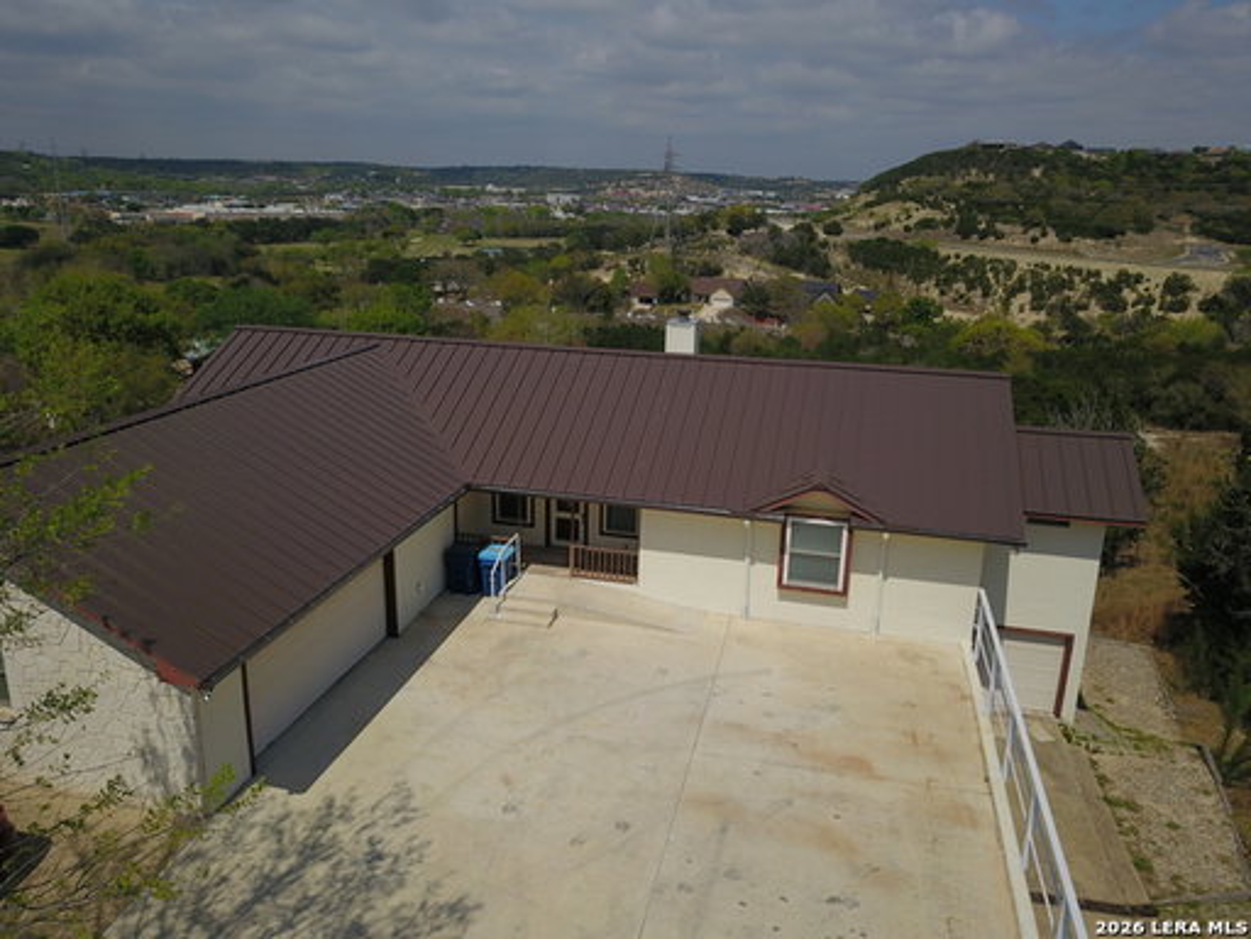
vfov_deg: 53.1
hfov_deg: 67.3
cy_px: 470
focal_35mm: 26
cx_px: 626
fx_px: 940
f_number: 2.2
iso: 100
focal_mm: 4.73
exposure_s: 1/4115
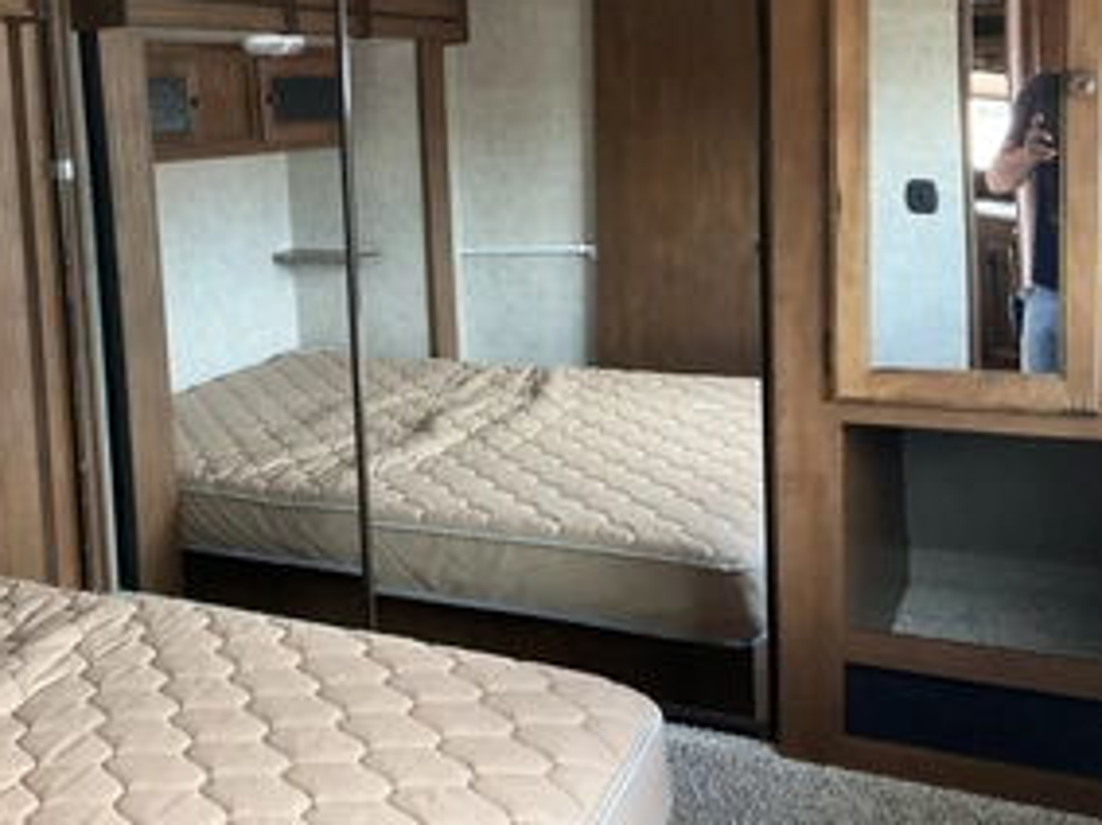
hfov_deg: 45.2
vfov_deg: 34.7
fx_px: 1305
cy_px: 257
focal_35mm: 41
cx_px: 382
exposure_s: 1/60
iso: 250
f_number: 1.8
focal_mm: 3
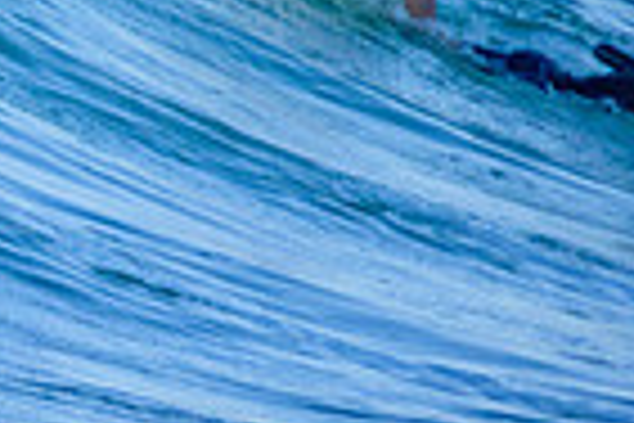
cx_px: -567
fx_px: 57830
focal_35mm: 3284
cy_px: 47
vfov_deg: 0.4
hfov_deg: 0.6
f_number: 11
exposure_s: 1/2000
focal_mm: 800
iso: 1800
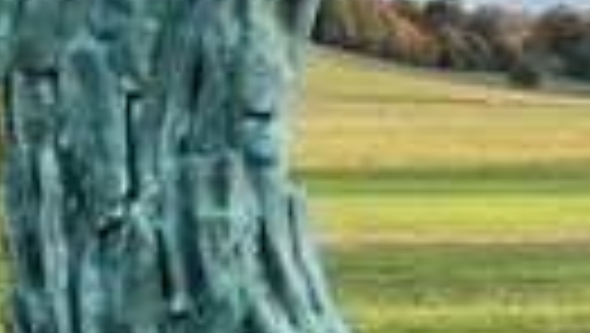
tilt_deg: -2.5
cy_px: 189
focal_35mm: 108
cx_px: 718
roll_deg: +1.4
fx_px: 1691
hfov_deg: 18.7
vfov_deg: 11.3
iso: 50
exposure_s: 1/561
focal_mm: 5.1
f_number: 1.6
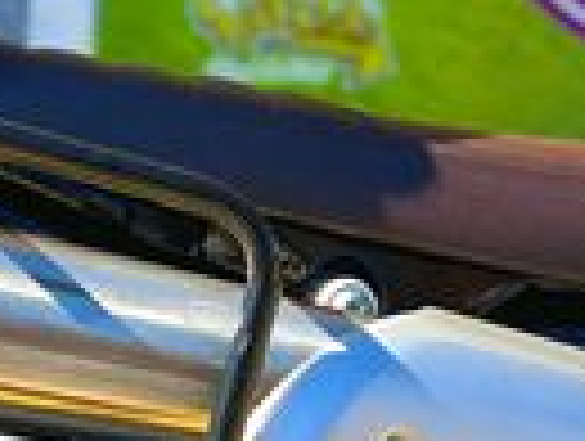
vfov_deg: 15.8
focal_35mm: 94
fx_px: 1592
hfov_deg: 20.3
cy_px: 284
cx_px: 18
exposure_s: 1/1238
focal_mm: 5.7
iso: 50
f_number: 1.5
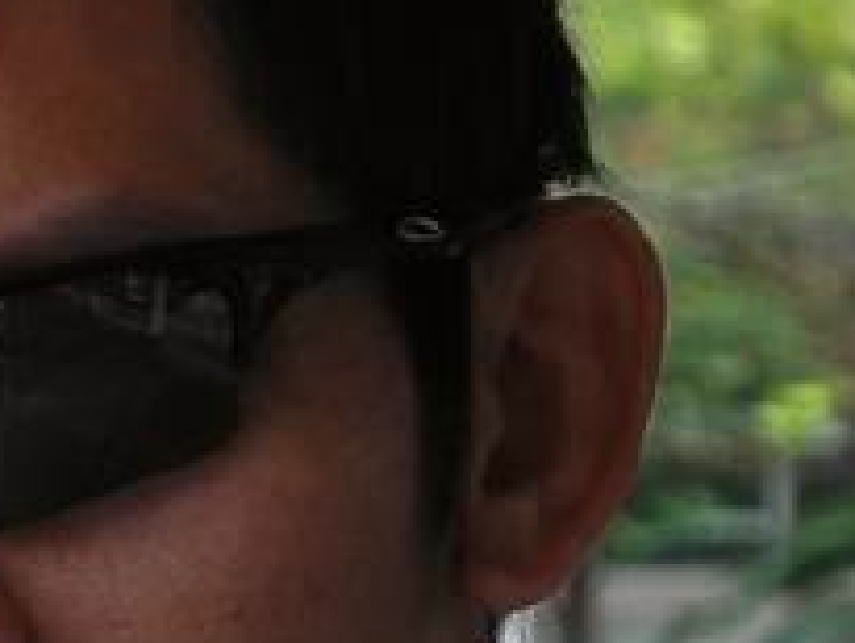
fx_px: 16707
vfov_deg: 2.2
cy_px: 614
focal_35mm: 676
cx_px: -329
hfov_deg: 2.9
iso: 100
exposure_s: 1/78
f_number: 5.6
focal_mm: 37
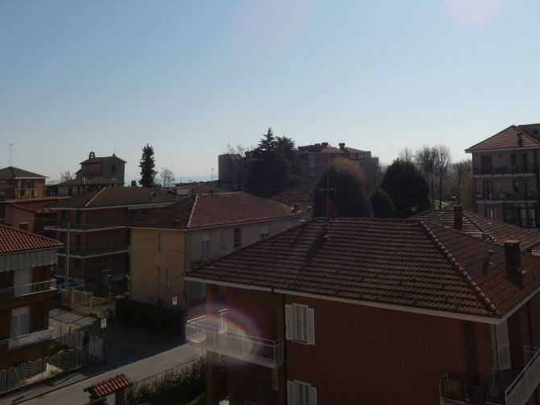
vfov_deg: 45.3
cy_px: 106
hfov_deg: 59.5
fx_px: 468
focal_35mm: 30
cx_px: 325
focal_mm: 3.6
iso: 80
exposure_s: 1/1000
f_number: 5.6
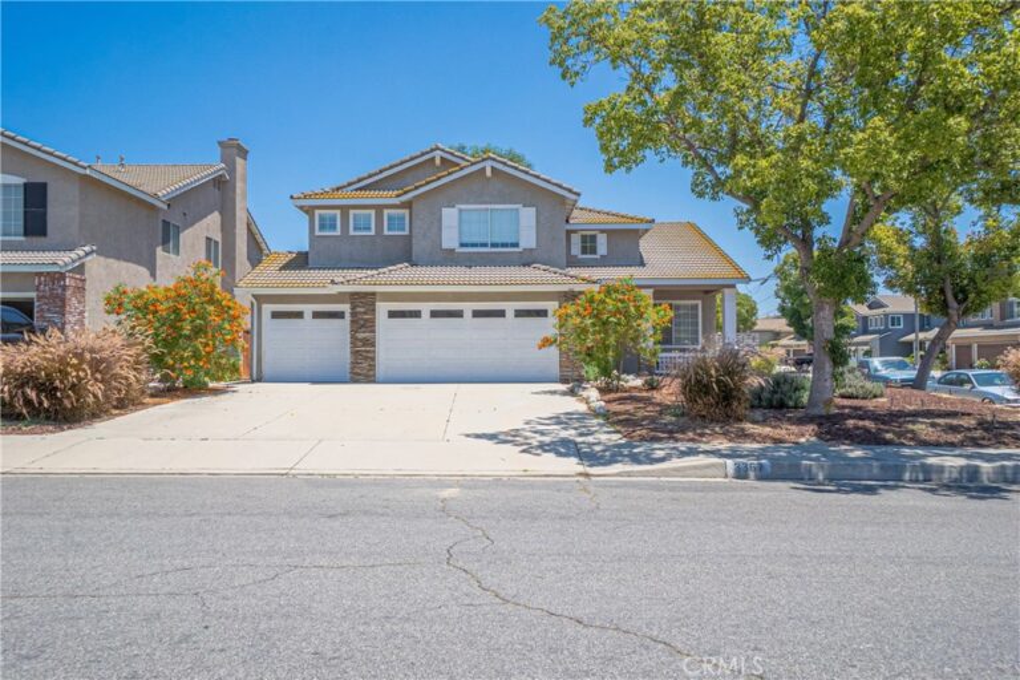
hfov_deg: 67.4
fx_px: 765
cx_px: 510
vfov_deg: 47.9
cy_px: 340
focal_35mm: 27
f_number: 8
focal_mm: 18
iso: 400
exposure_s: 1/8000
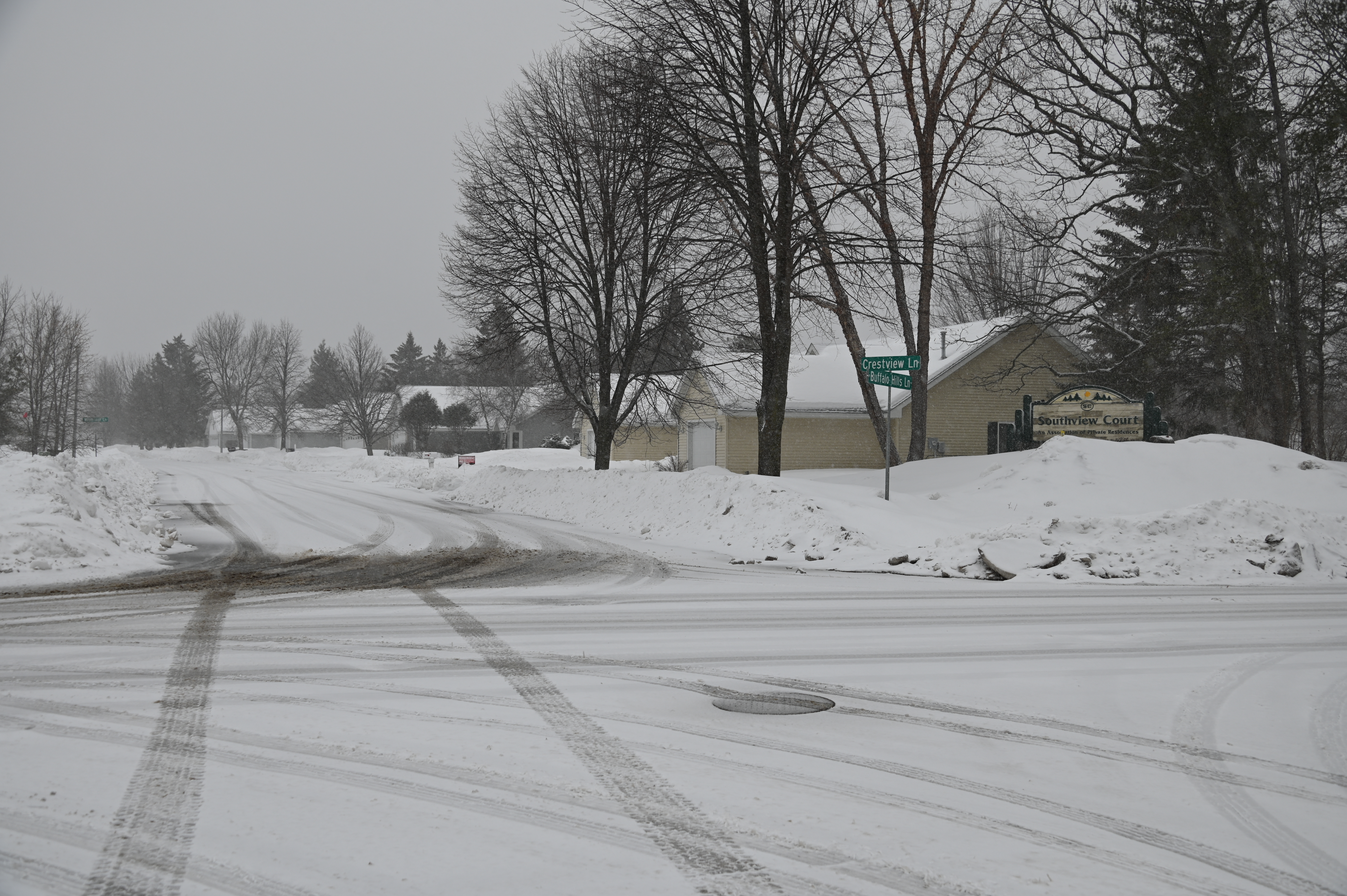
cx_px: 674
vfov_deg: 35.0
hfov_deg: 50.7
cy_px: 448
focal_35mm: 38
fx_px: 1421
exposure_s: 1/320
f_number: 6.3
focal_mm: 38
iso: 100
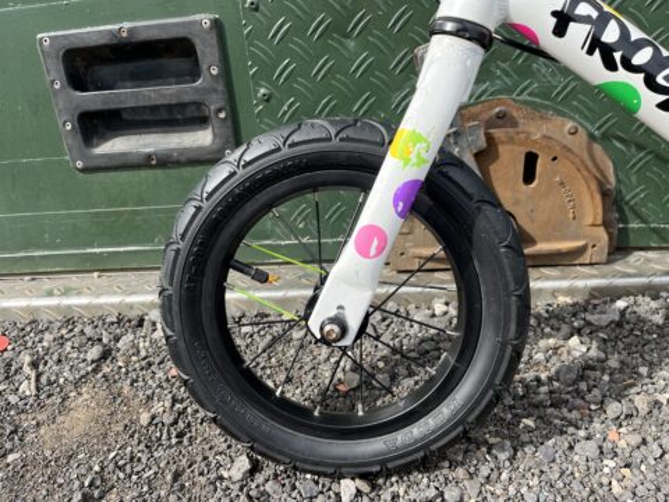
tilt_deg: -24.4
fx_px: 502
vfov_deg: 53.1
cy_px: 251
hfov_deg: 67.3
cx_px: 334
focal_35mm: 26
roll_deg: +4.6
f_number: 1.6
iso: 50
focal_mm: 5.1
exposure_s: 1/1355
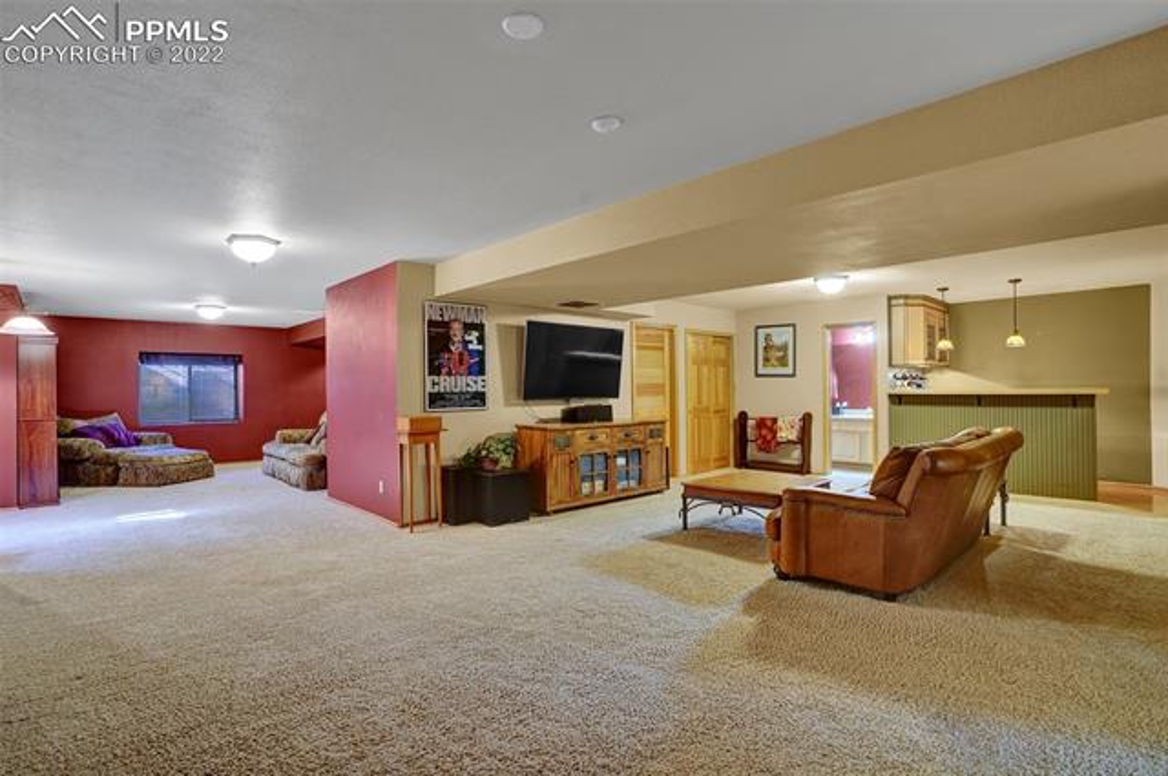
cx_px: 584
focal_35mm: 17
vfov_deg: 70.3
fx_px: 551
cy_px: 388
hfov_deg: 93.3
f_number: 8
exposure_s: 1/2.5
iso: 400
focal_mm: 17
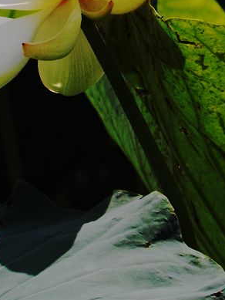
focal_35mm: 988
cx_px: 102
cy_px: 58
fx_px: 8558
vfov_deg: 2.0
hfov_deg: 1.5
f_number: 5
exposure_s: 1/320
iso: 64
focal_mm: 85.6
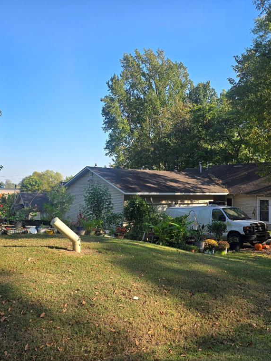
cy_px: 180
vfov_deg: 58.4
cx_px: 159
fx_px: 324
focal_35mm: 31
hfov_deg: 45.3
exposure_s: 1/323
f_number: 1.7
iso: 12
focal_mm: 6.3
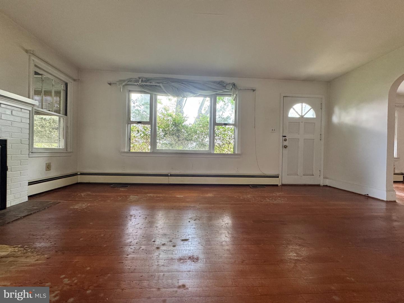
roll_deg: -0.9
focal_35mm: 14
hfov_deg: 102.1
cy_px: 152
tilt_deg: -1.2
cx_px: 202
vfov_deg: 85.7
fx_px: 163
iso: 320
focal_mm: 2.22
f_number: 2.2
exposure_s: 1/81
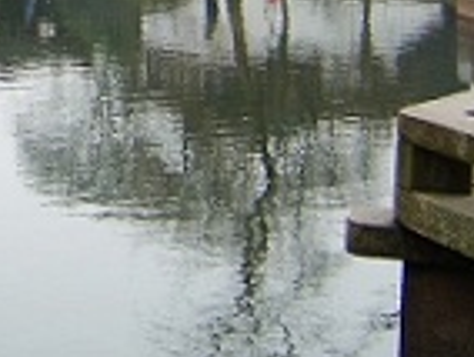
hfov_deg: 16.6
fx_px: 1495
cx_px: -200
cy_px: -192
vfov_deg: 12.9
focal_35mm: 109
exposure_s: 1/65
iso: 50
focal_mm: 8.13
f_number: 2.7
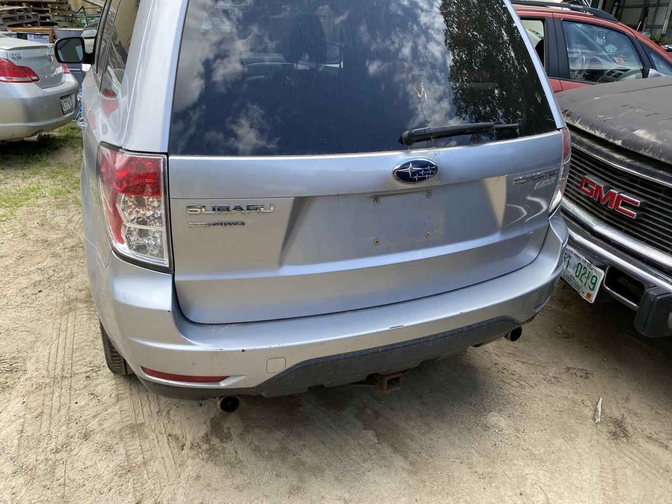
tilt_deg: -25.0
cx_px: 336
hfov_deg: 67.3
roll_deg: -4.4
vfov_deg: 53.1
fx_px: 505
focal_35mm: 26
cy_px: 252
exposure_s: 1/690
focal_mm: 4.25
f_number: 1.8
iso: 32
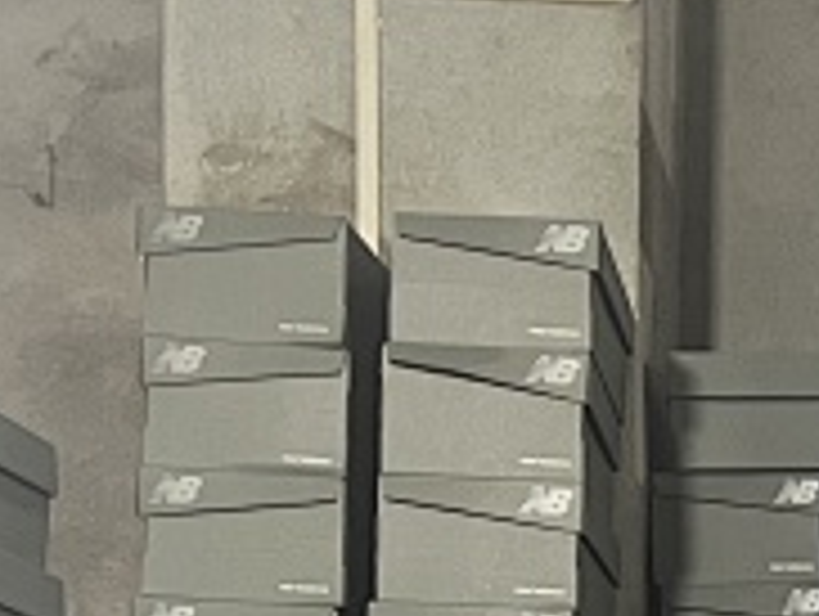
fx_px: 2701
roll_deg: -0.9
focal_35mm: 114
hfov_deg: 16.2
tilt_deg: -2.5
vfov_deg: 11.6
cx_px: 1102
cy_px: 1259
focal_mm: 5.7
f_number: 1.5
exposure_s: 1/50
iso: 160
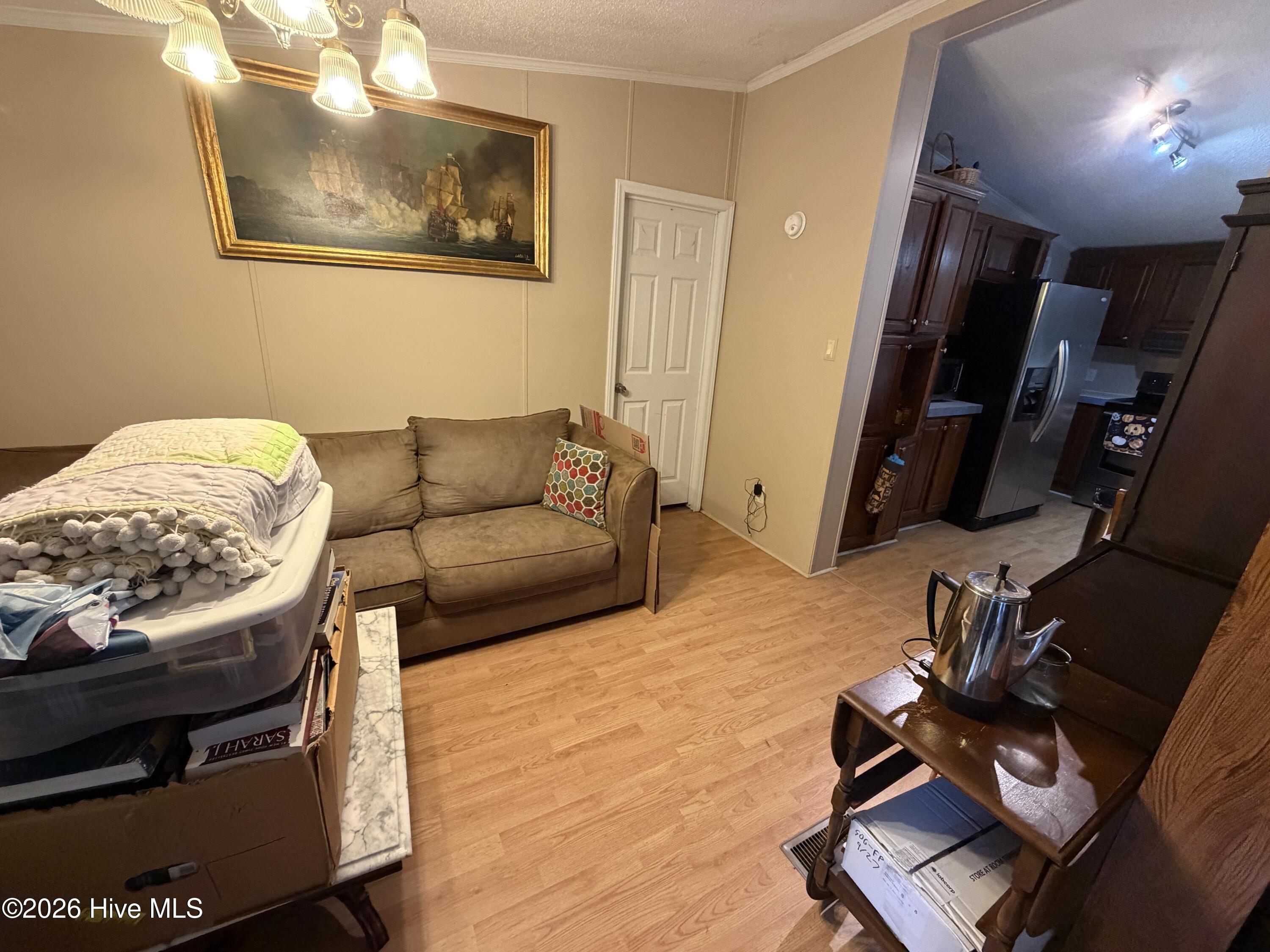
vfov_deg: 85.7
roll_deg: -2.7
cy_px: 476
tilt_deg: -17.7
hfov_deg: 102.1
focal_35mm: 14
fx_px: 514
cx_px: 635
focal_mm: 2.22
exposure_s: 1/60
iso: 500
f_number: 2.2
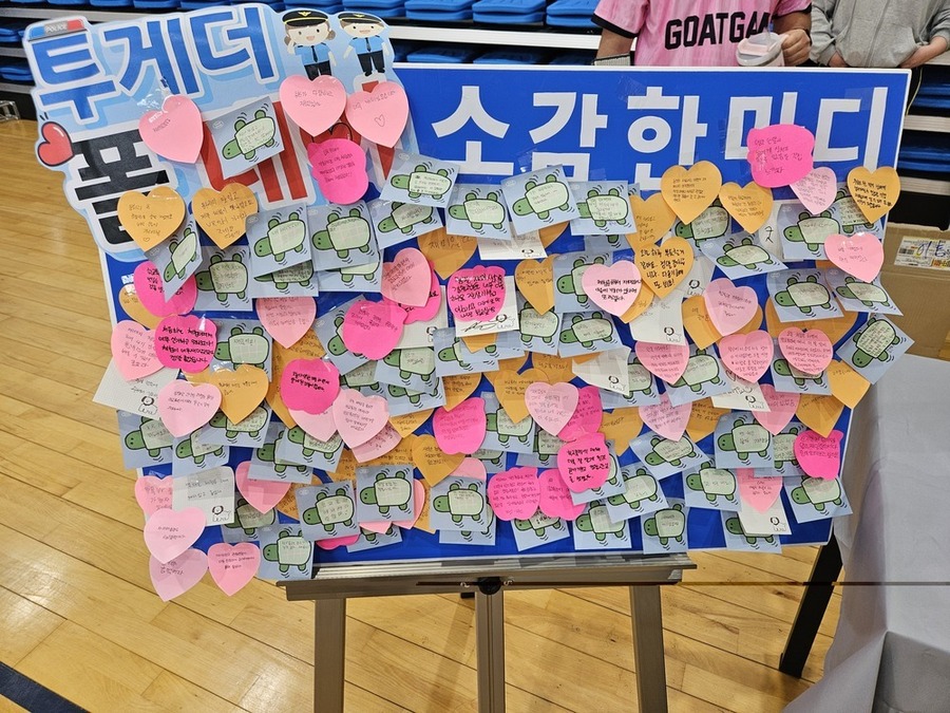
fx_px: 631
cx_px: 475
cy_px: 356
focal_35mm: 23
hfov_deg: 73.9
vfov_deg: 58.9
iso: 80
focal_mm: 5.4
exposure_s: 1/120
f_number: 1.8
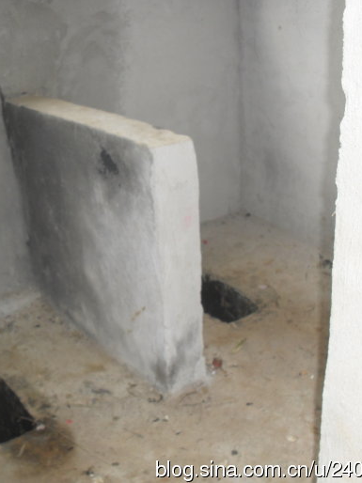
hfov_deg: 30.6
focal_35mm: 47
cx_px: 119
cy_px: 241
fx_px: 656
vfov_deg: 40.5
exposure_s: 1/45
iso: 100
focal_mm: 6.3
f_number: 3.2
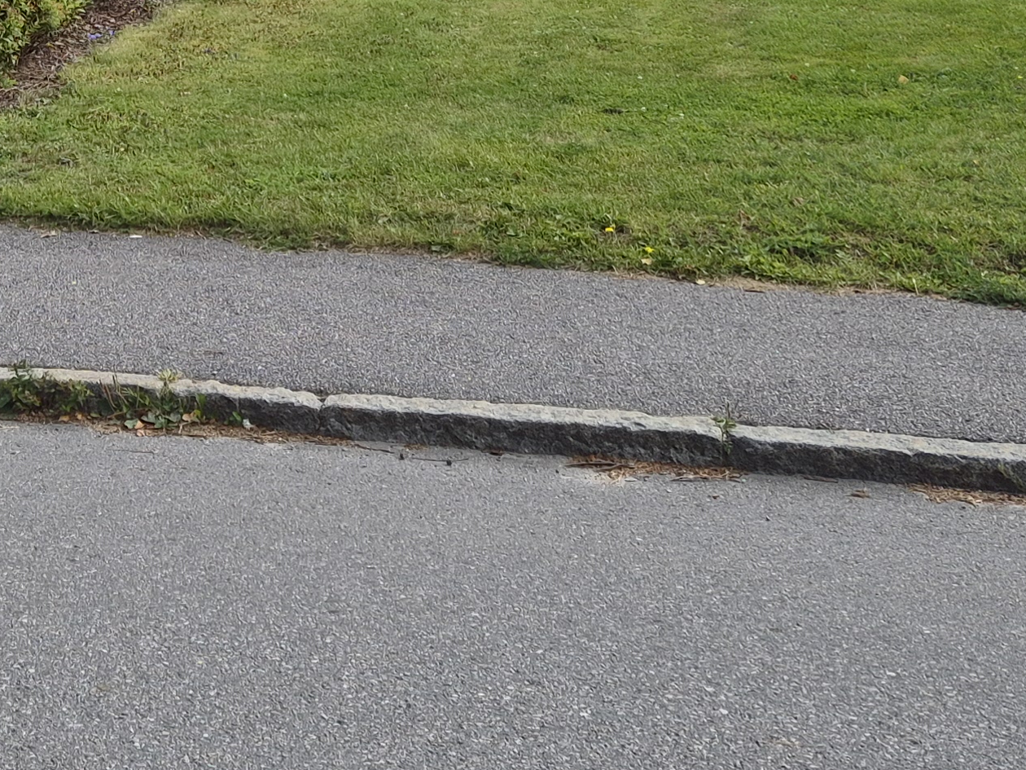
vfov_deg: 18.3
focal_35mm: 73
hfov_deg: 25.4
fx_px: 2164
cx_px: 6
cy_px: -330
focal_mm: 5.4
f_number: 1.8
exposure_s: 1/2192
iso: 25
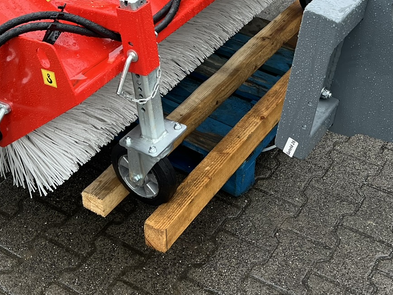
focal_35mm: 61
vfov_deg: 23.3
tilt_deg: -29.2
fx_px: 693
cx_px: 174
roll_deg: +0.6
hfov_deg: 31.6
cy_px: 23
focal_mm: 5.7
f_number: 1.5
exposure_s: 1/121
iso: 50
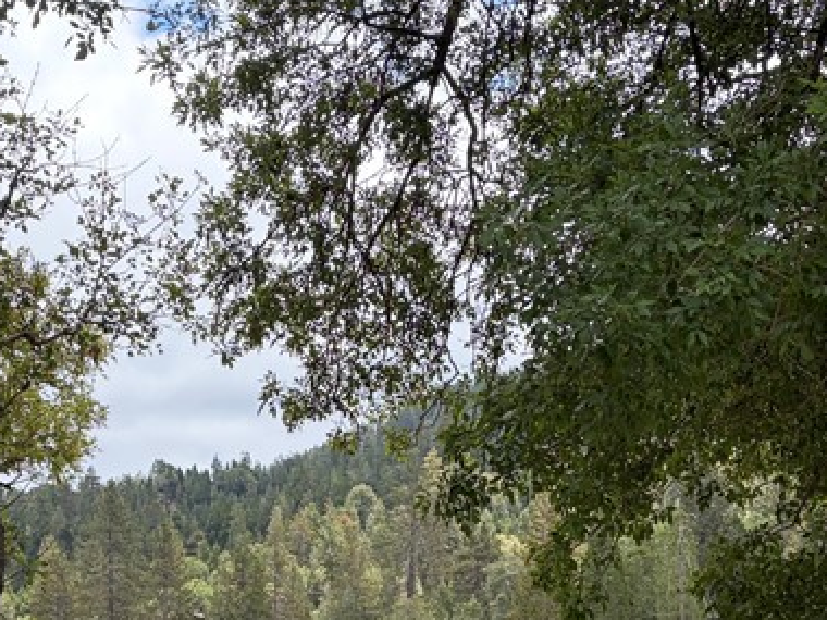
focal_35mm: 70
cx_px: 246
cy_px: 635
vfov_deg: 20.3
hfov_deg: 27.5
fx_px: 1672
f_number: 1.6
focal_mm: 5.96
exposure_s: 1/1393
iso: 50
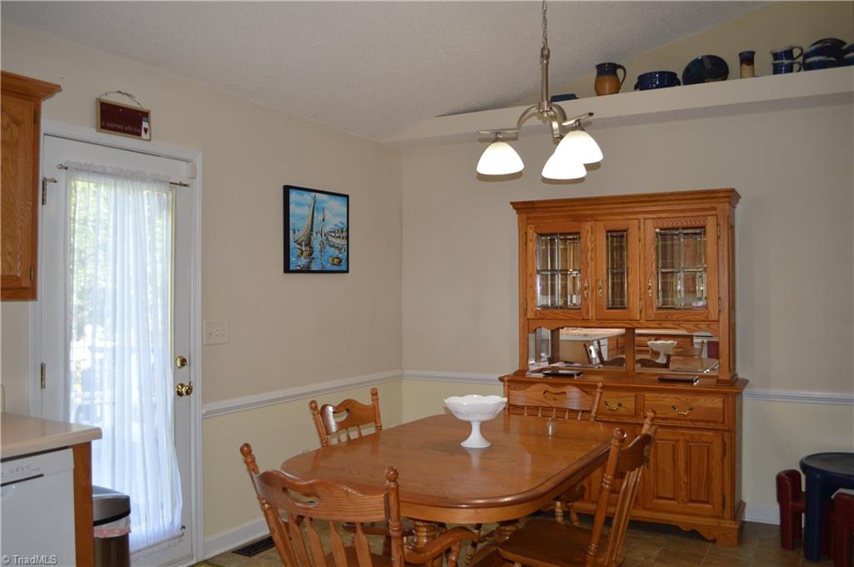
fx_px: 711
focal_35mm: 30
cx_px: 427
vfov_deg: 43.5
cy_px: 284
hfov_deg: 62.0
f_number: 4
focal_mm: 20
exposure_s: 1/125
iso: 400
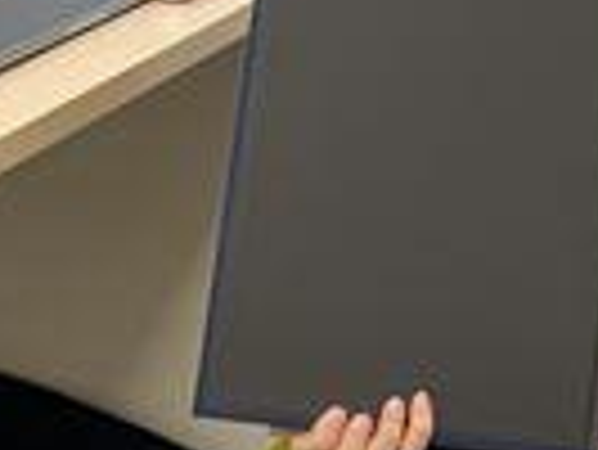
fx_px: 2023
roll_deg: -1.0
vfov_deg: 12.1
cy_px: -212
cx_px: 288
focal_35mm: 117
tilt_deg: -10.7
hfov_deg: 16.8
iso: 64
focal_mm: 5.1
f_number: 1.6
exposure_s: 1/121
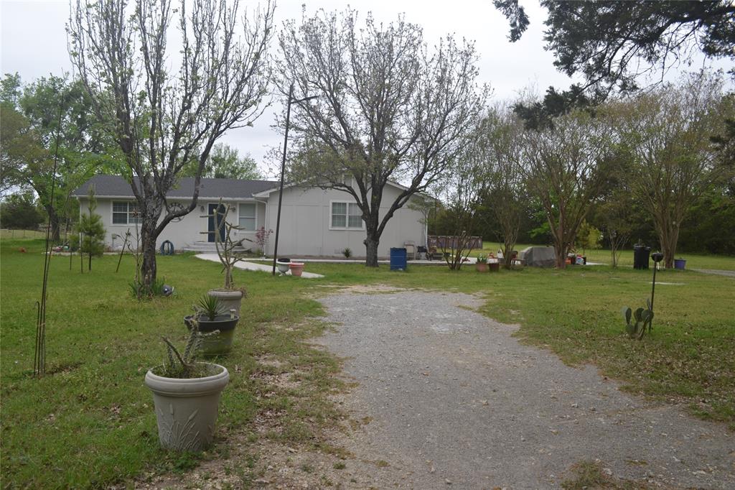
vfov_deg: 47.9
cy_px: 245
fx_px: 551
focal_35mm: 27
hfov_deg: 67.4
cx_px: 368
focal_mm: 18
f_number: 6.3
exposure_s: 1/160
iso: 100
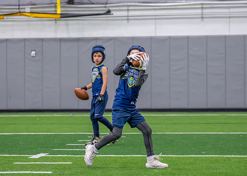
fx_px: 758
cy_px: 92
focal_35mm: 108
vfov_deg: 13.3
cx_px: 135
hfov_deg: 18.5
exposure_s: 1/1000
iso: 5000
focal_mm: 70
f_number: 2.8
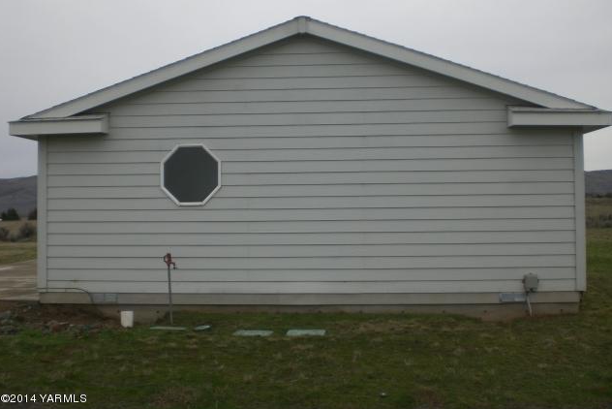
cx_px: 305
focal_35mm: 40
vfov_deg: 33.4
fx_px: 680
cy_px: 185
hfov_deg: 48.4
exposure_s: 1/400
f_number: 3.1
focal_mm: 6.3
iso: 50
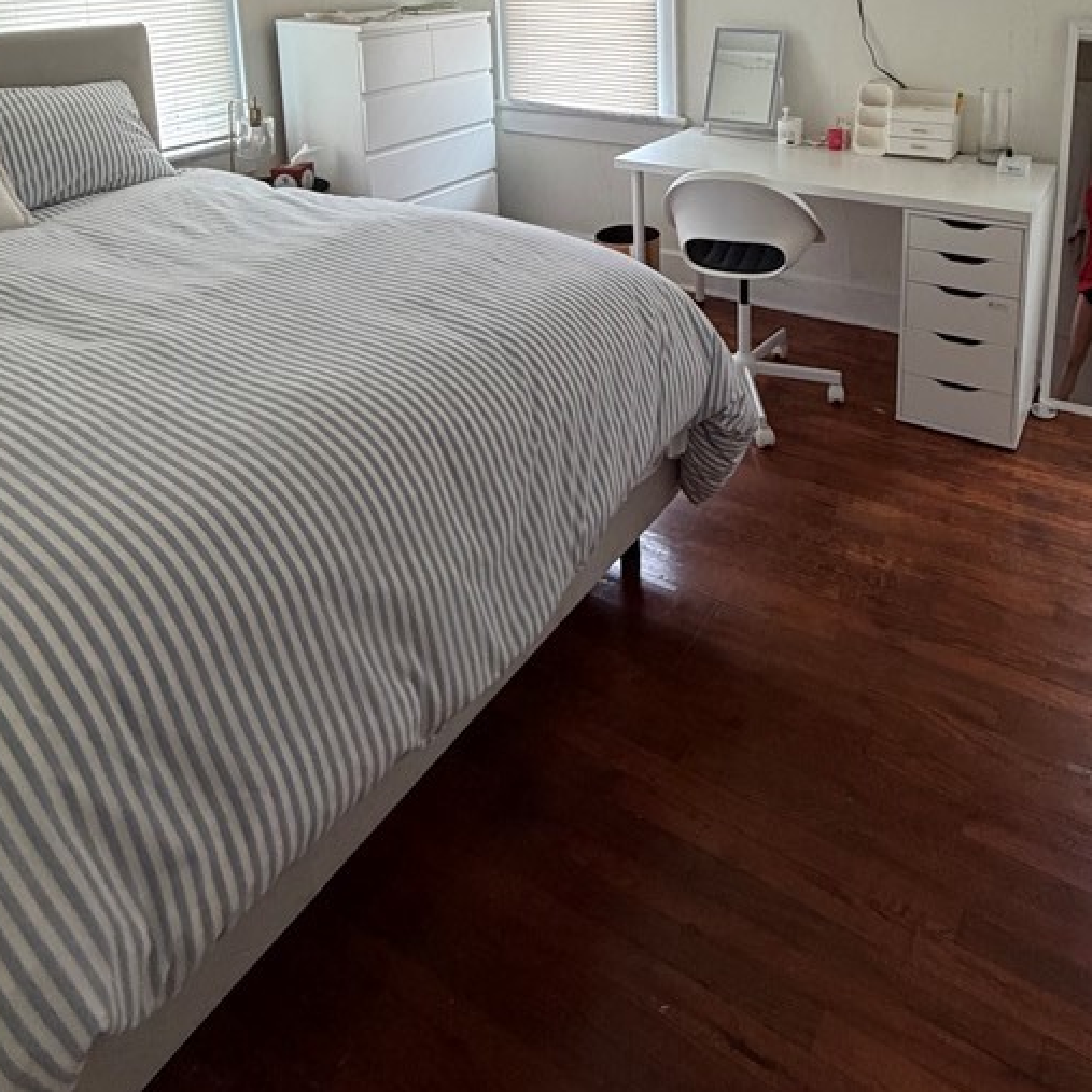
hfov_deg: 61.9
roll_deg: +2.2
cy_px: 99
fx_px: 892
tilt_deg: -8.5
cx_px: 696
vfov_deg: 54.4
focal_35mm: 25
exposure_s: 1/60
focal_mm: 2.22
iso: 320
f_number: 2.2
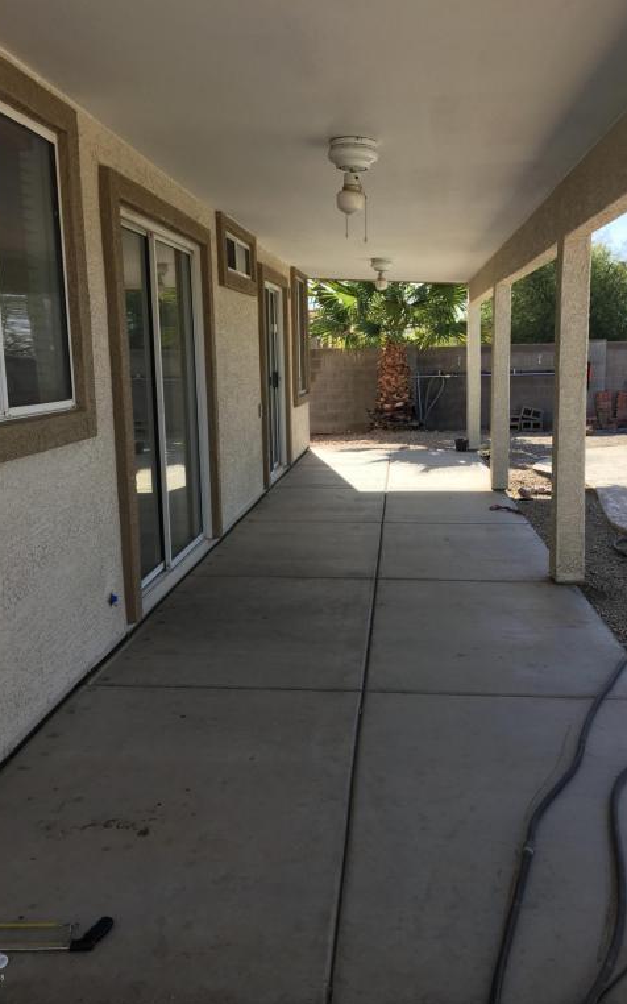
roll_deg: +0.9
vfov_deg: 61.2
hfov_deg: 40.5
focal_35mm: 31
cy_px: 503
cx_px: 344
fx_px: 848
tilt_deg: -8.3
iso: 25
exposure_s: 1/390
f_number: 2.2
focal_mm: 4.15
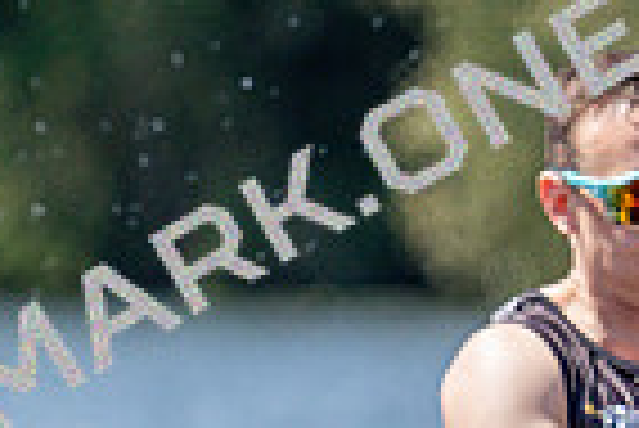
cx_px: 1130
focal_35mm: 1523
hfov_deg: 1.4
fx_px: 27060
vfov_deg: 0.9
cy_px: 583
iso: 400
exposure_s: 1/2000
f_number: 6.3
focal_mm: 374
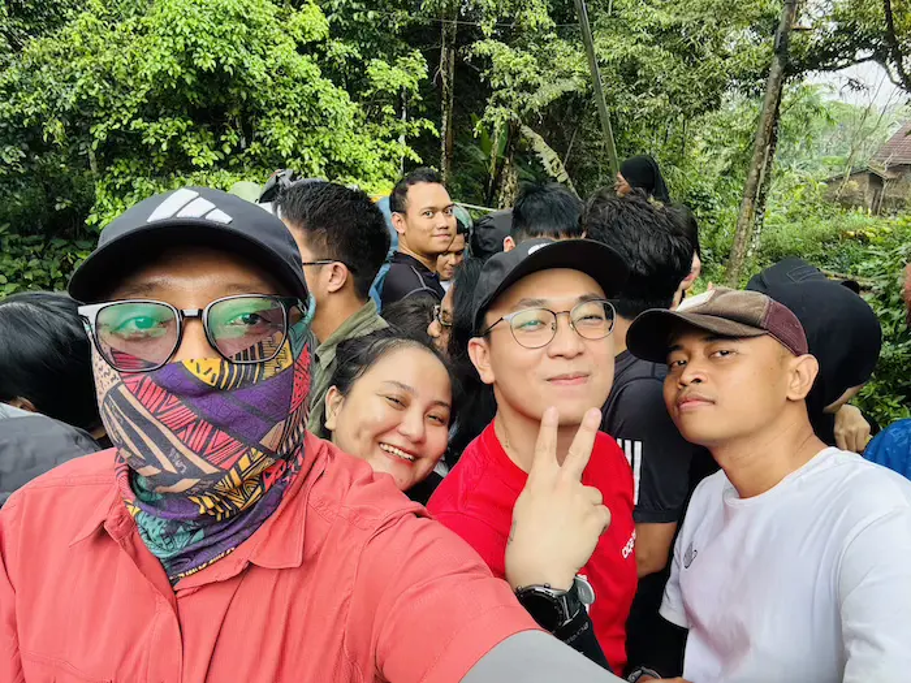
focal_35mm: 23
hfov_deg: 73.9
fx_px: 605
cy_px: 342
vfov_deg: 58.9
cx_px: 456
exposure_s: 1/121
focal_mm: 2.69
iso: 32
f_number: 1.9
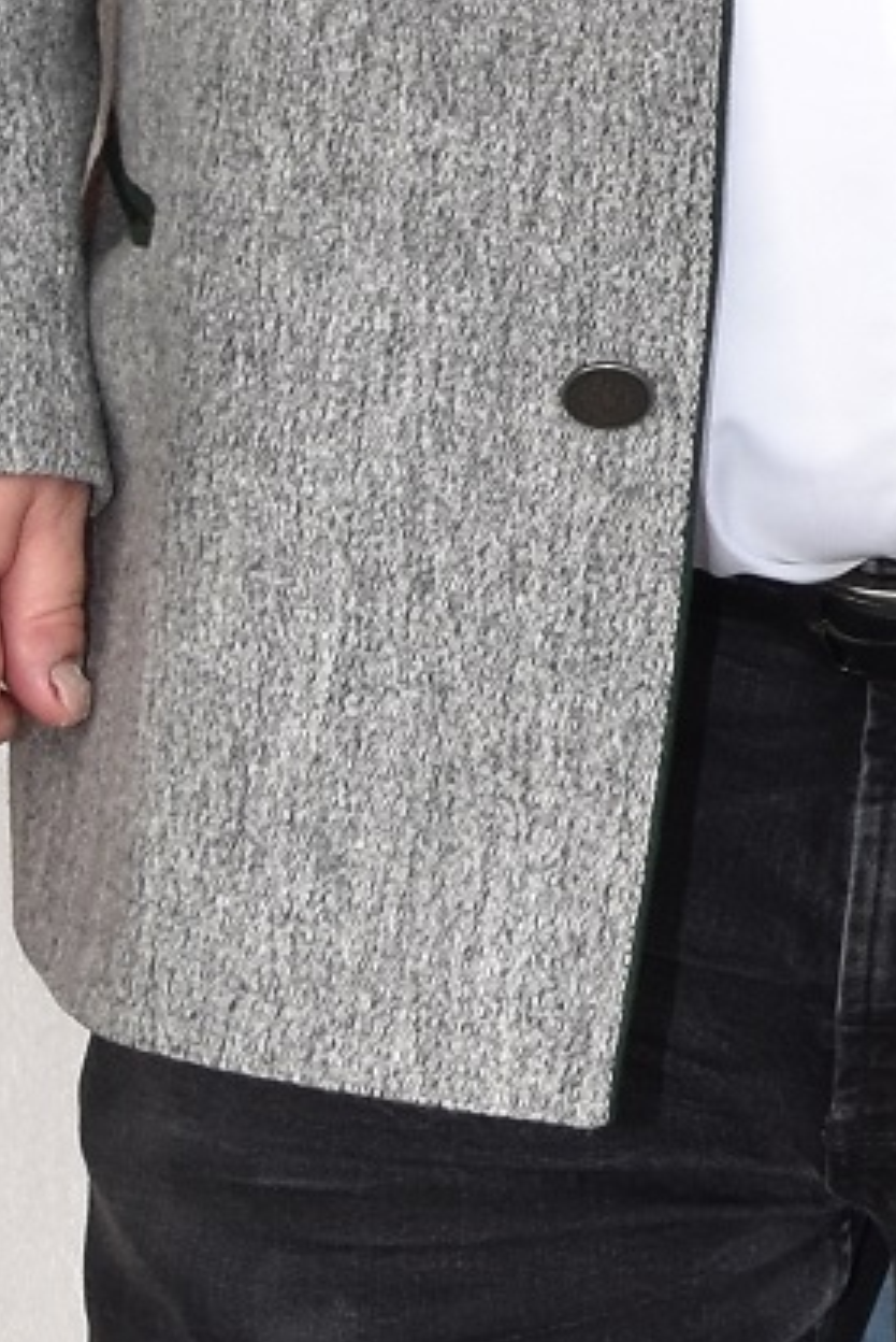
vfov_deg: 7.2
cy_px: -545
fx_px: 10472
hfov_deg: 4.7
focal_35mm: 281
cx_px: 2388
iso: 200
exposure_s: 1/125
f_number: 5.6
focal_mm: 26
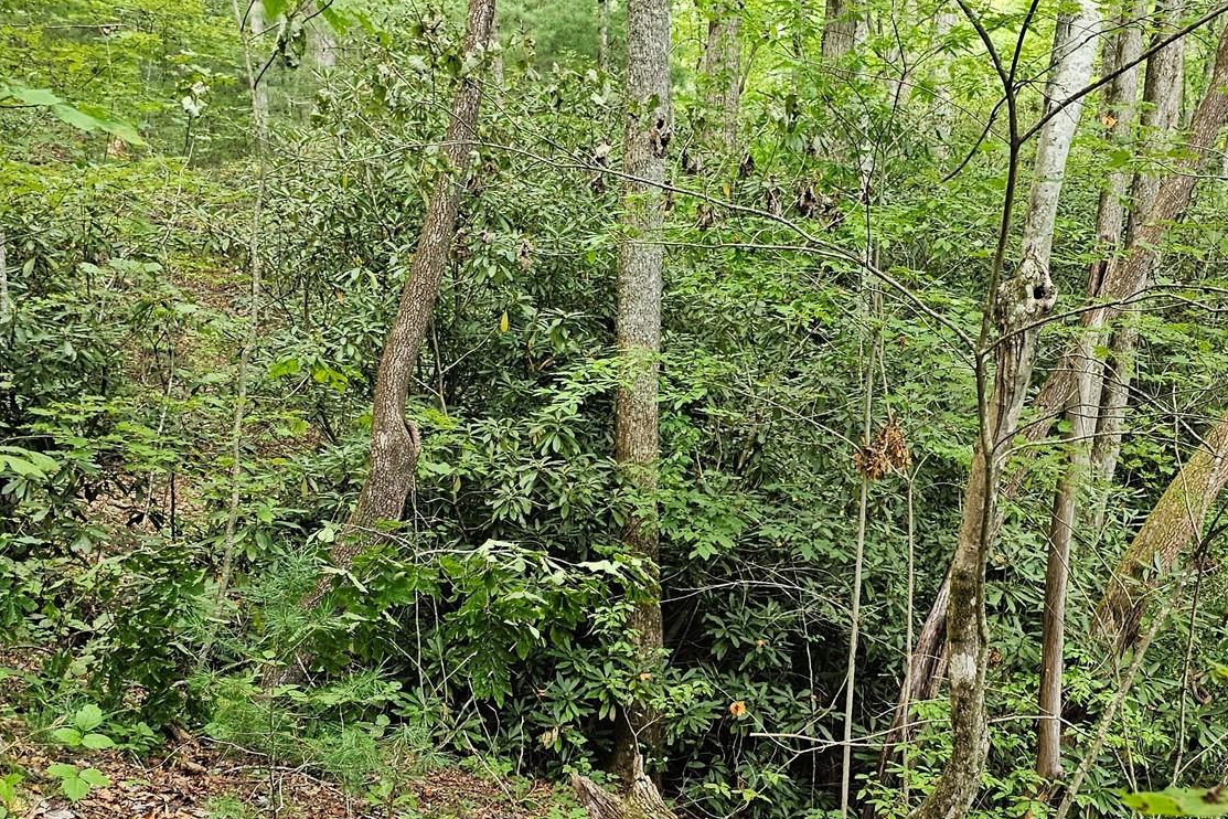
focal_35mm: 44
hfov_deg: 44.3
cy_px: 648
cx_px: 723
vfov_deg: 29.8
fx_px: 1501
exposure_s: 1/120
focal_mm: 6.3
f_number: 1.7
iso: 250
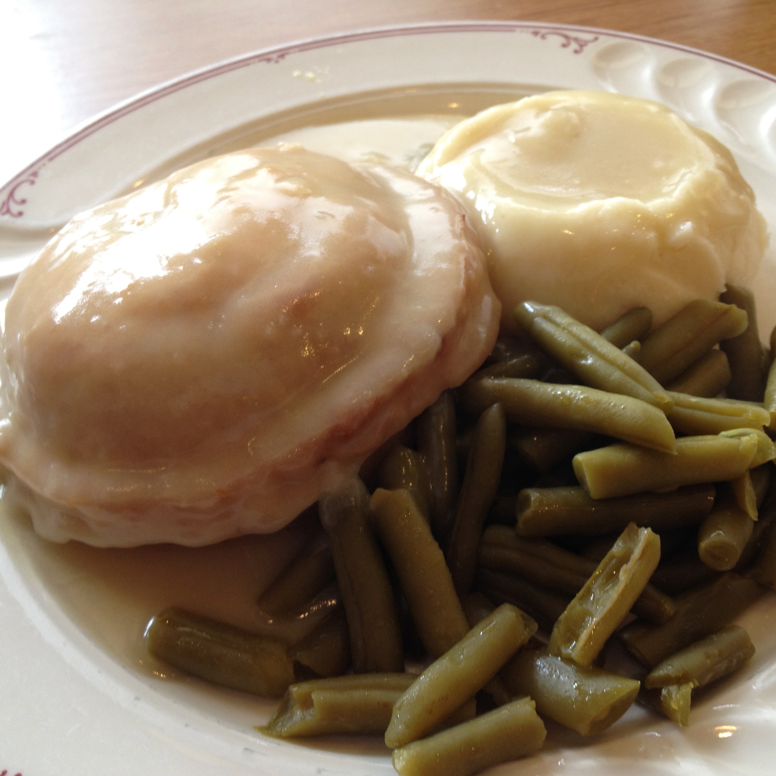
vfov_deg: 40.0
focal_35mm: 42
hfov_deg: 39.8
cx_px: 475
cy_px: 383
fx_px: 1065
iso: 64
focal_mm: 4.28
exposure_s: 1/24
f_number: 2.4
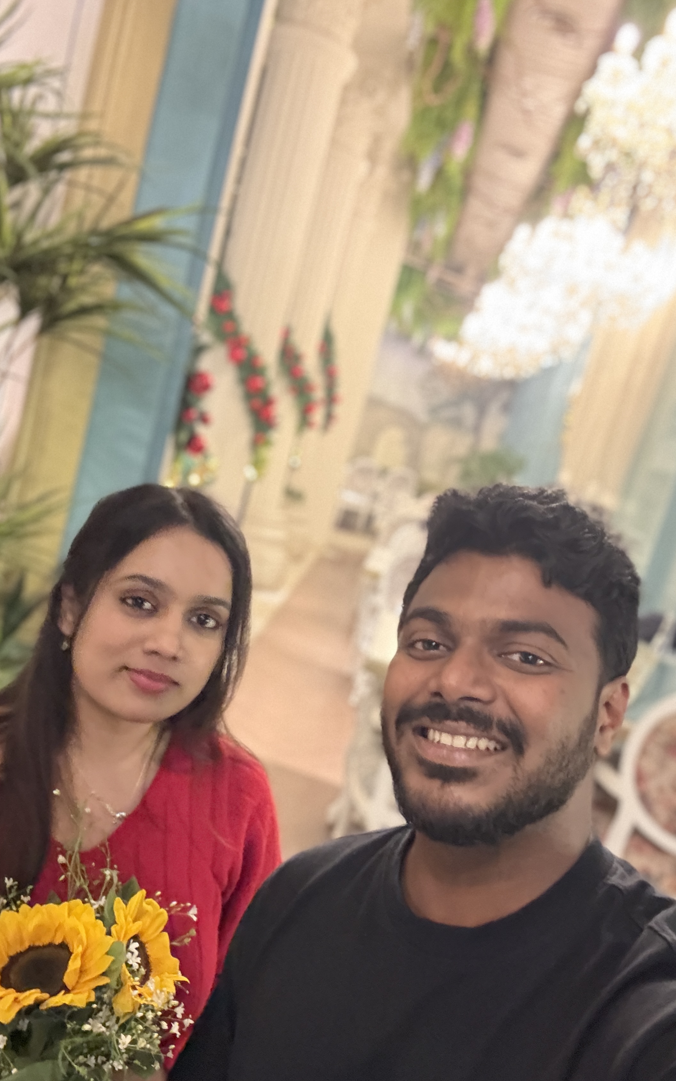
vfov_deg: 64.6
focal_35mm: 29
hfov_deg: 43.0
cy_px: 569
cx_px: 391
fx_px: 855
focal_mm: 2.69
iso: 1000
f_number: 1.9
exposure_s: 1/17
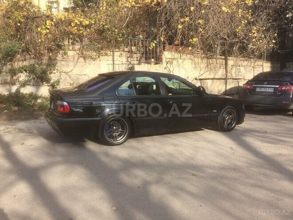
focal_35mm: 29
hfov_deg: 61.7
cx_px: 146
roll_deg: +1.5
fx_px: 245
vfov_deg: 48.2
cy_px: 110
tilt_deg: -2.5
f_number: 2.2
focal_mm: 4.15
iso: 32
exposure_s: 1/954
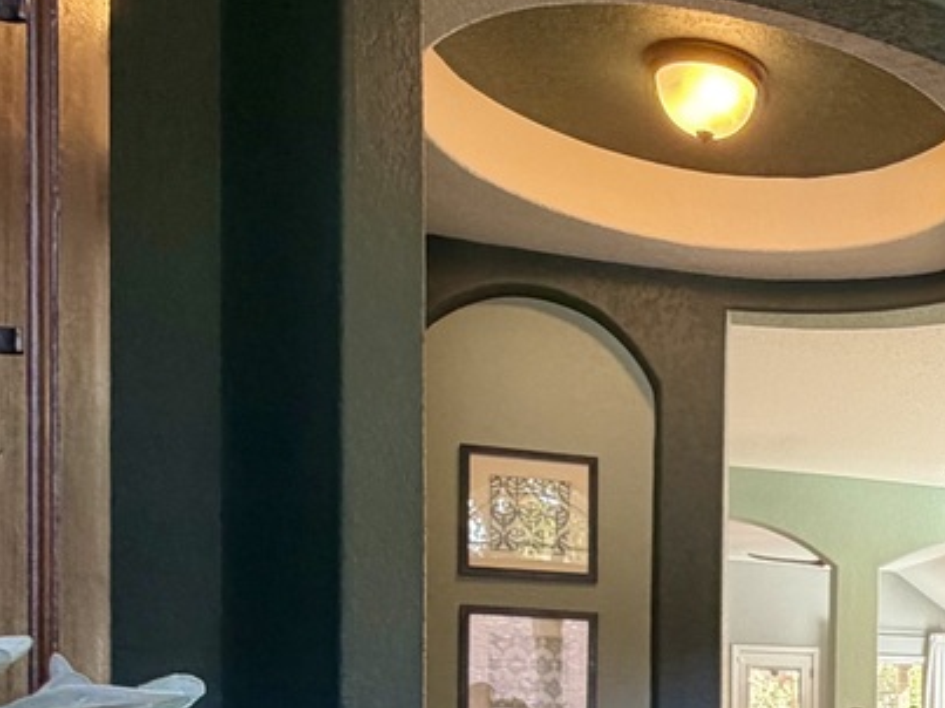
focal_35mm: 50
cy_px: 778
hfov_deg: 32.3
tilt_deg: -2.3
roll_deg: -1.1
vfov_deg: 26.8
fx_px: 1365
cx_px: 1104
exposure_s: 1/60
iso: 250
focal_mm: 2.22
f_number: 2.2
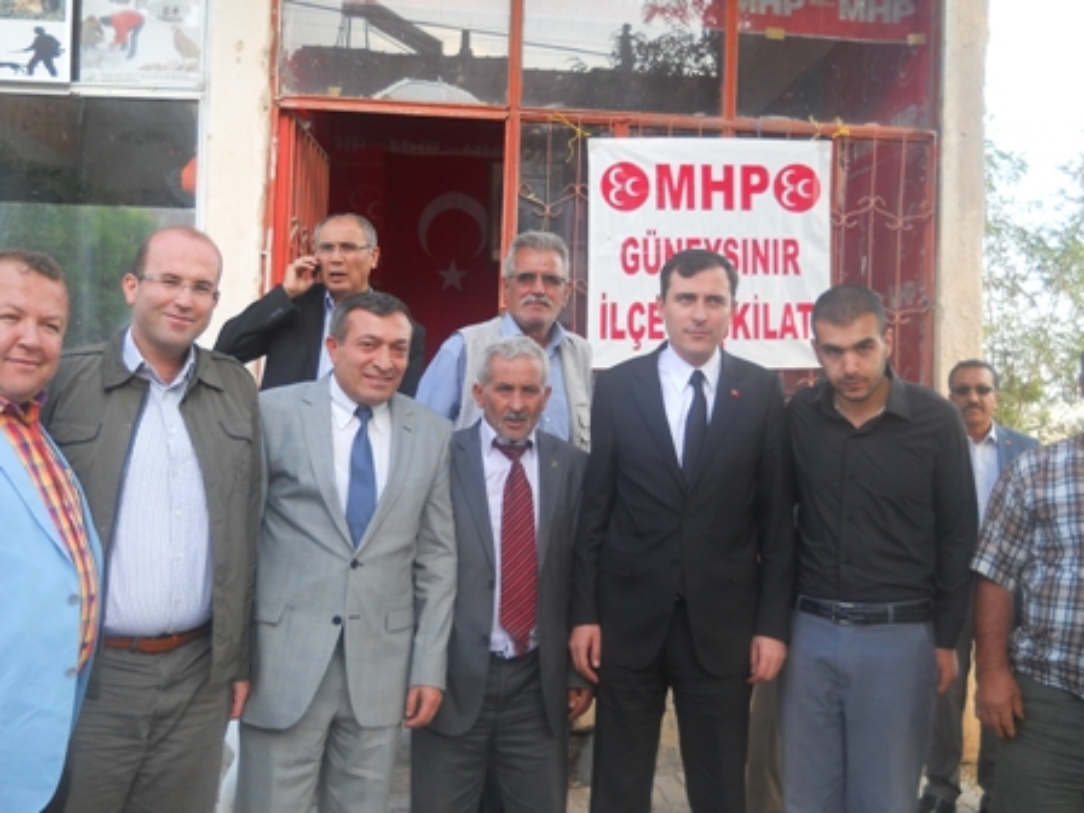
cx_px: 542
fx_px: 1284
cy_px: 406
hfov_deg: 45.8
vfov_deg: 35.1
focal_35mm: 41
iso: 80
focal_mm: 6.72
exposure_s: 1/60
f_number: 3.1
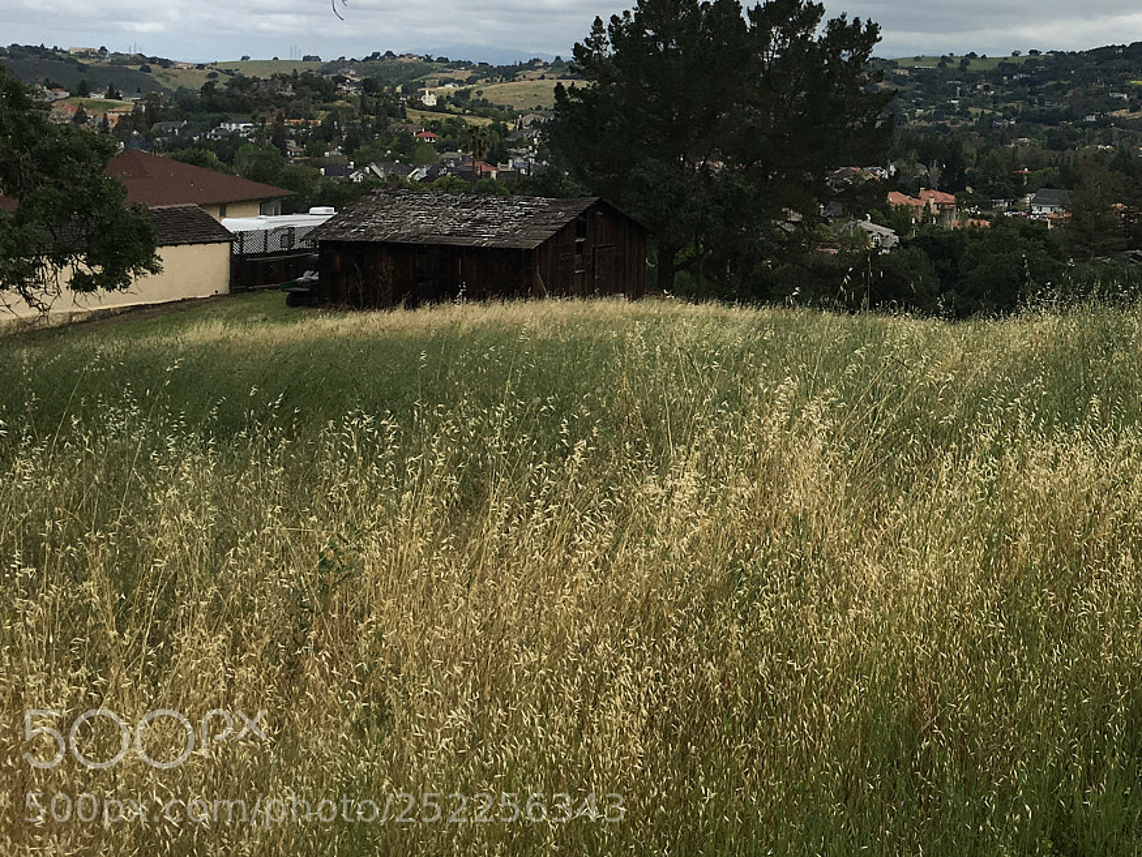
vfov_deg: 26.8
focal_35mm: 53
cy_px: 128
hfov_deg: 34.5
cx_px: 987
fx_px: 1749
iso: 25
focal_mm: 4.15
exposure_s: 1/1603
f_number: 2.2
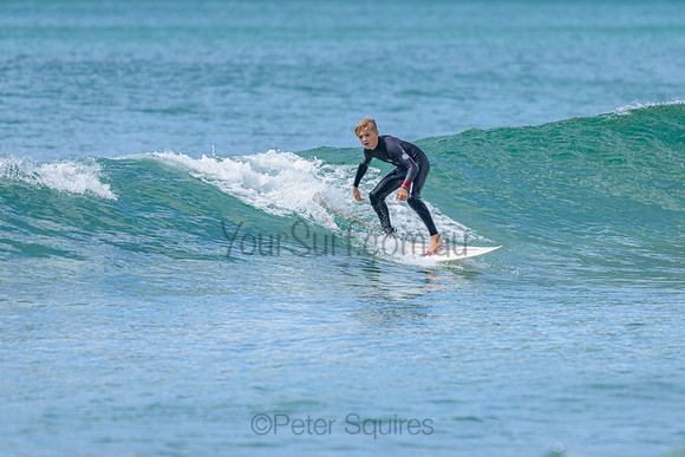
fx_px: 11672
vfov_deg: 2.2
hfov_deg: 3.4
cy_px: 186
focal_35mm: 613
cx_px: 348
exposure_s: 1/2000
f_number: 5.6
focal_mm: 500
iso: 560
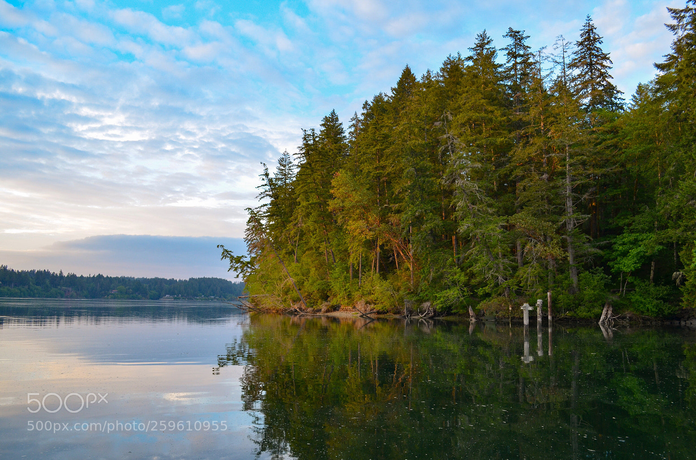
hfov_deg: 62.0
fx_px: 579
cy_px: 230
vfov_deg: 43.4
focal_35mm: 30
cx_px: 348
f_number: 5.6
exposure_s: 1/125
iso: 360
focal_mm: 20
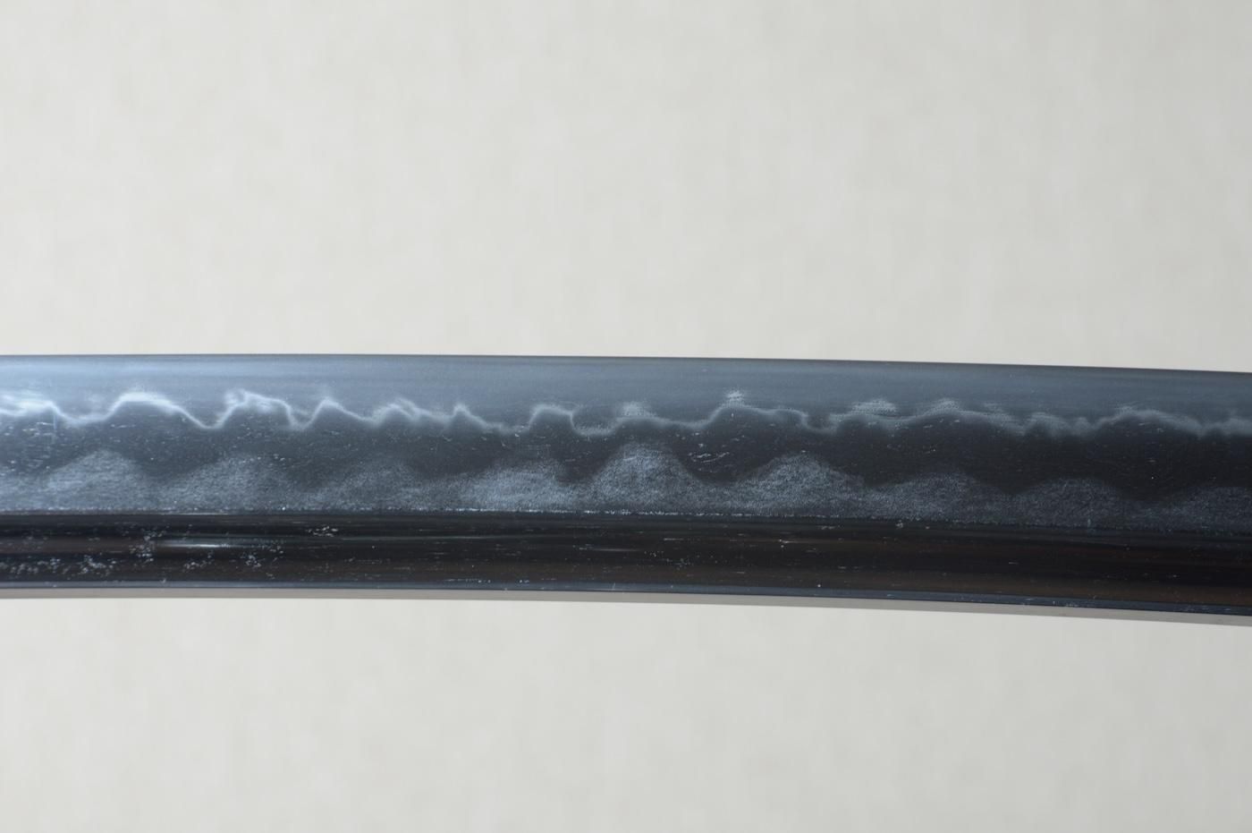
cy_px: 416
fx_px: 4691
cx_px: 626
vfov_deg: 10.1
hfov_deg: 15.2
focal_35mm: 135
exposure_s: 1/1.6
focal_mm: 90
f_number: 11
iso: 400
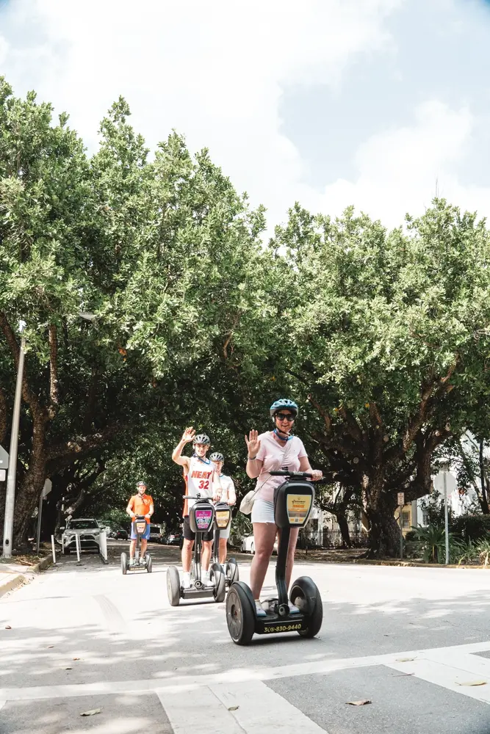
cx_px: 245
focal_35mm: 33
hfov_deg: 40.0
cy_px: 367
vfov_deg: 57.2
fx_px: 673
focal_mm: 22
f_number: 7.1
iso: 100
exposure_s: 1/100
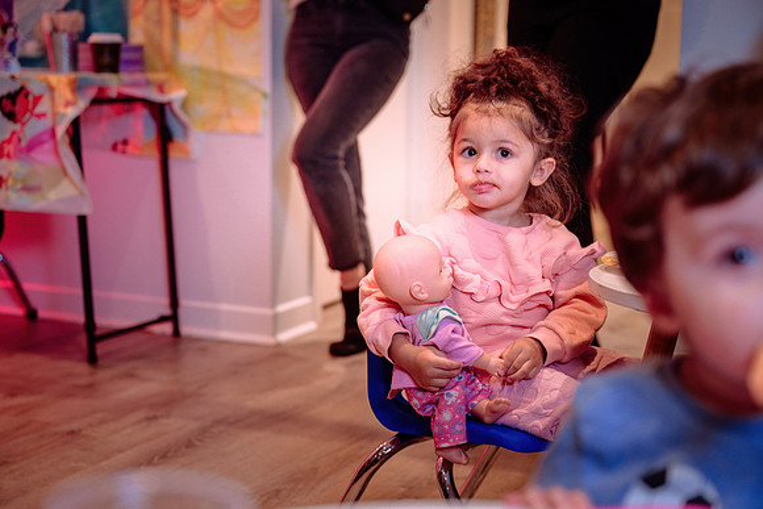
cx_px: 382
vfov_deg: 21.9
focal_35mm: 62
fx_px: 1314
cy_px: 254
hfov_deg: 32.4
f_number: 3.5
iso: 800
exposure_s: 1/100
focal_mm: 62
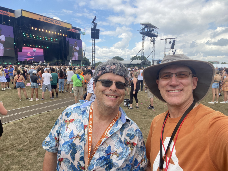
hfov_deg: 73.9
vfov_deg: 58.9
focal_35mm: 23
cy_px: 86
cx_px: 114
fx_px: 151
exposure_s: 1/304
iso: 25
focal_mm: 2.71
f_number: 2.2
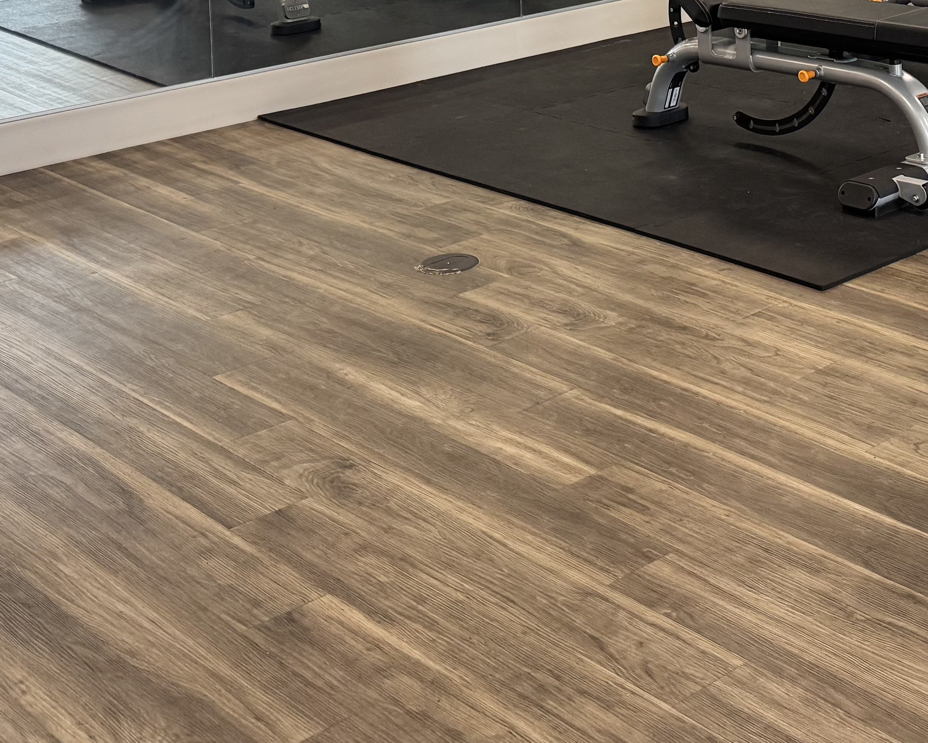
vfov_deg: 22.5
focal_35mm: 63
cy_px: -125
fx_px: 1730
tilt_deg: -7.1
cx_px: 735
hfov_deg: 29.4
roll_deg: +0.9
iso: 200
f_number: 1.78
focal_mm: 6.76
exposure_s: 1/120
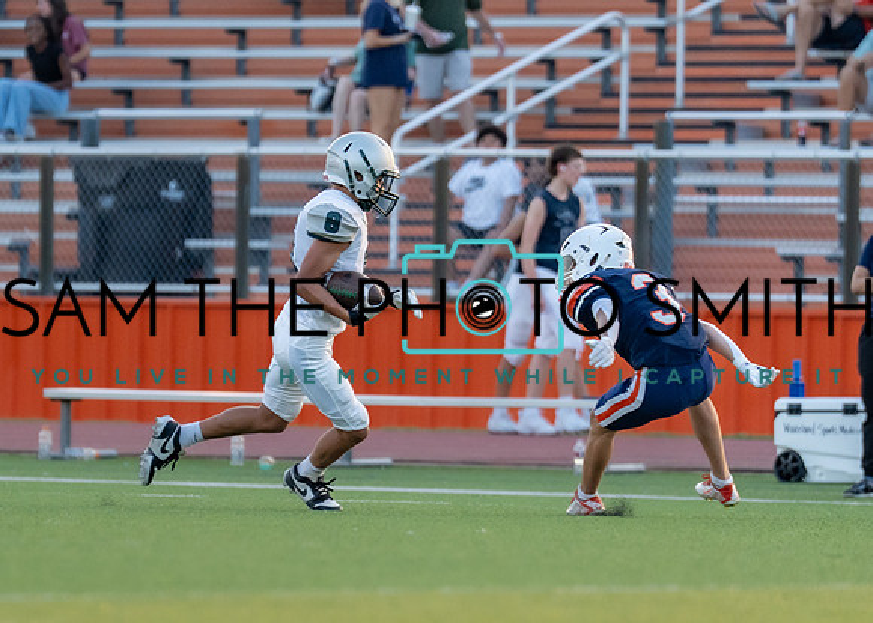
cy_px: 288
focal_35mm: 552
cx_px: 360
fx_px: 13682
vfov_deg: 2.6
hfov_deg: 3.7
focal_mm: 200
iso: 800
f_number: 2.8
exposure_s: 1/1250
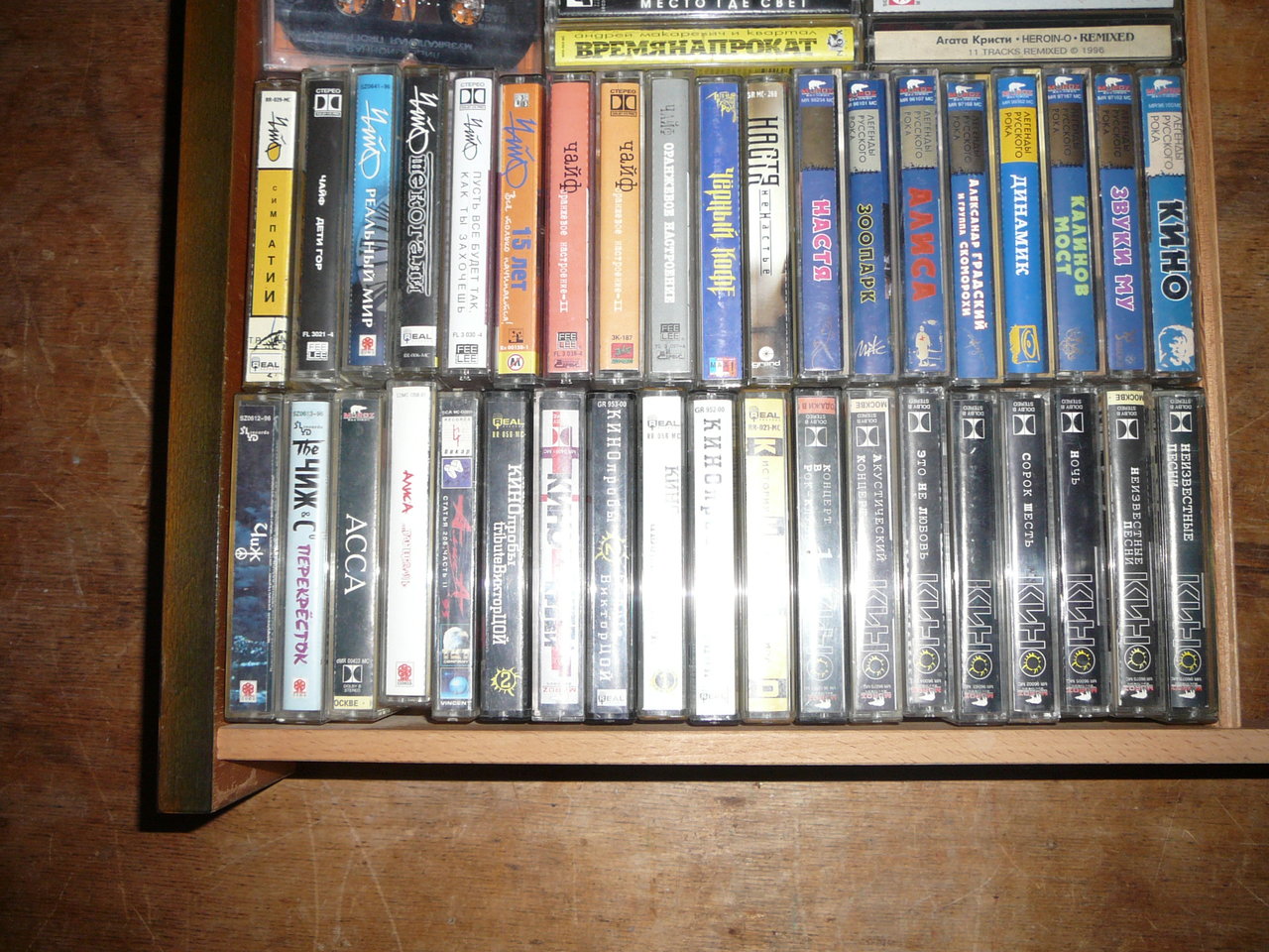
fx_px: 1283
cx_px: 634
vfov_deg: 40.7
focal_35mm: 35
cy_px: 476
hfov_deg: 52.6
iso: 100
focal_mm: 5.2
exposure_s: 1/30
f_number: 2.8
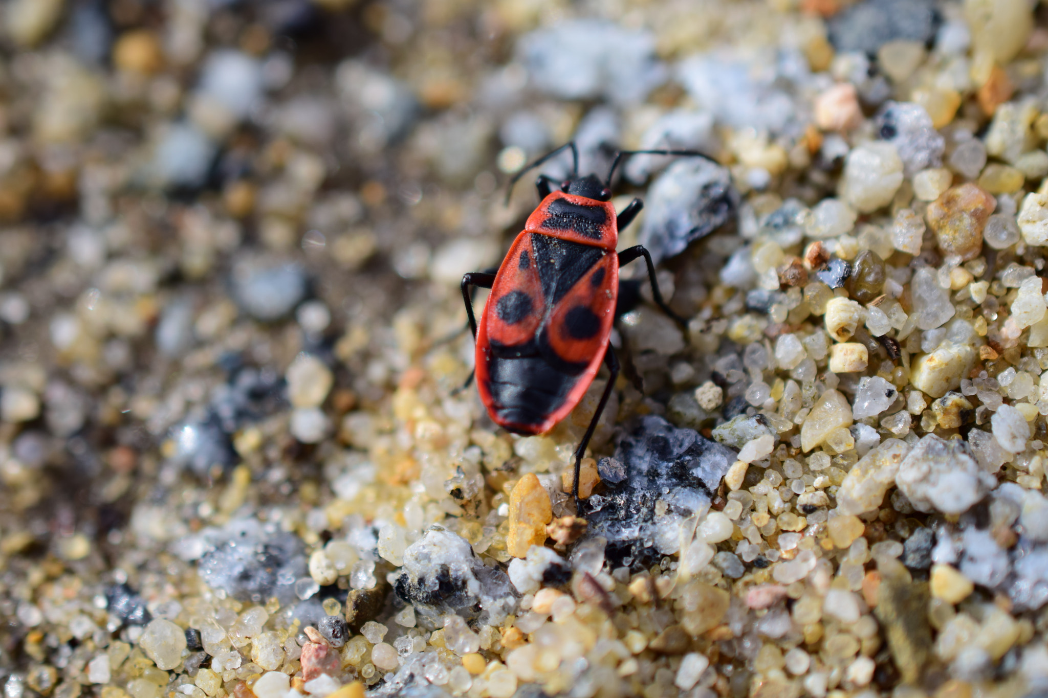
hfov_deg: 33.4
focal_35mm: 60
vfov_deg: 22.6
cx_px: 524
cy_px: 349
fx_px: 1746
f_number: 5
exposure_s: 1/400
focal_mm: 40
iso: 100
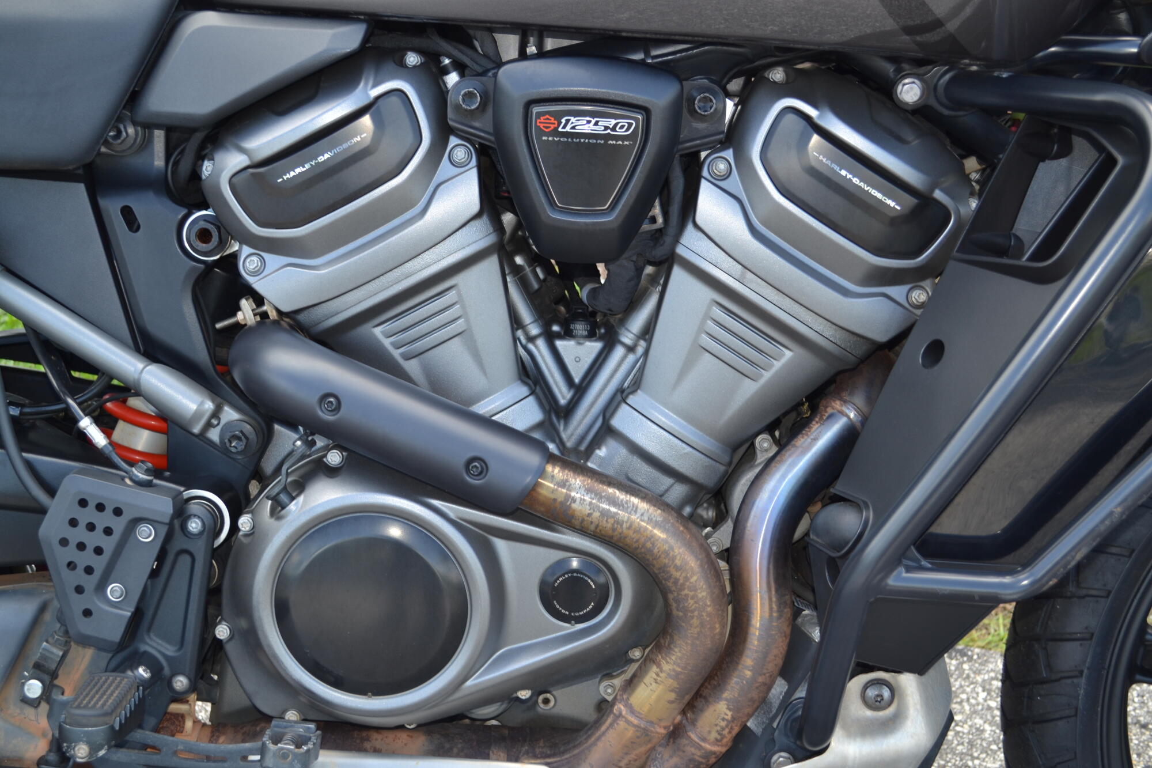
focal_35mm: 48
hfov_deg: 41.1
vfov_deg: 28.1
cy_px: 384
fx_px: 1536
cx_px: 576
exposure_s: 1/60
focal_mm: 32
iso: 100
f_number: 4.8
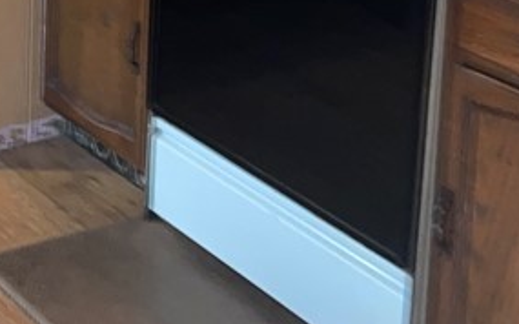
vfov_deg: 12.1
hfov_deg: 19.1
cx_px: -188
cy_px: -258
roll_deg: -0.2
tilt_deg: -9.5
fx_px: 1400
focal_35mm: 99
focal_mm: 4.2
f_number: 1.6
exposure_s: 1/4
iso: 100
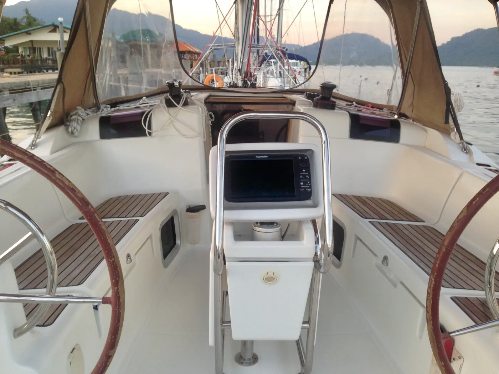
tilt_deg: -15.4
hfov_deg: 55.4
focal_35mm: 33
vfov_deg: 42.9
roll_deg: -0.7
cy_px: 187
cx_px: 250
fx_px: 476
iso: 64
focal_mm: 4.12
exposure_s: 1/60
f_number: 2.4
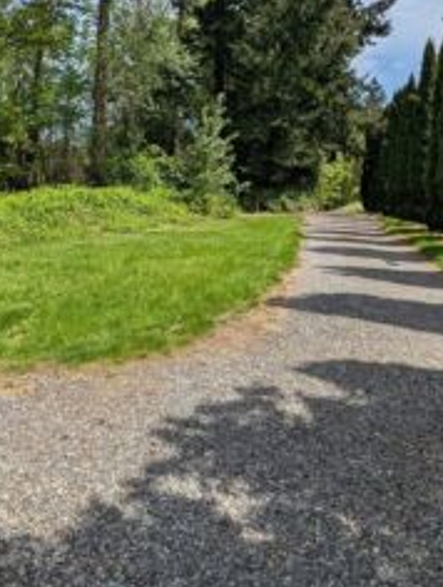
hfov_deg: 51.5
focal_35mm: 27
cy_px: 180
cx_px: 207
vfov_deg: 63.0
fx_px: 459
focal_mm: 2.02
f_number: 1.7
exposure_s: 1/3906
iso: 55
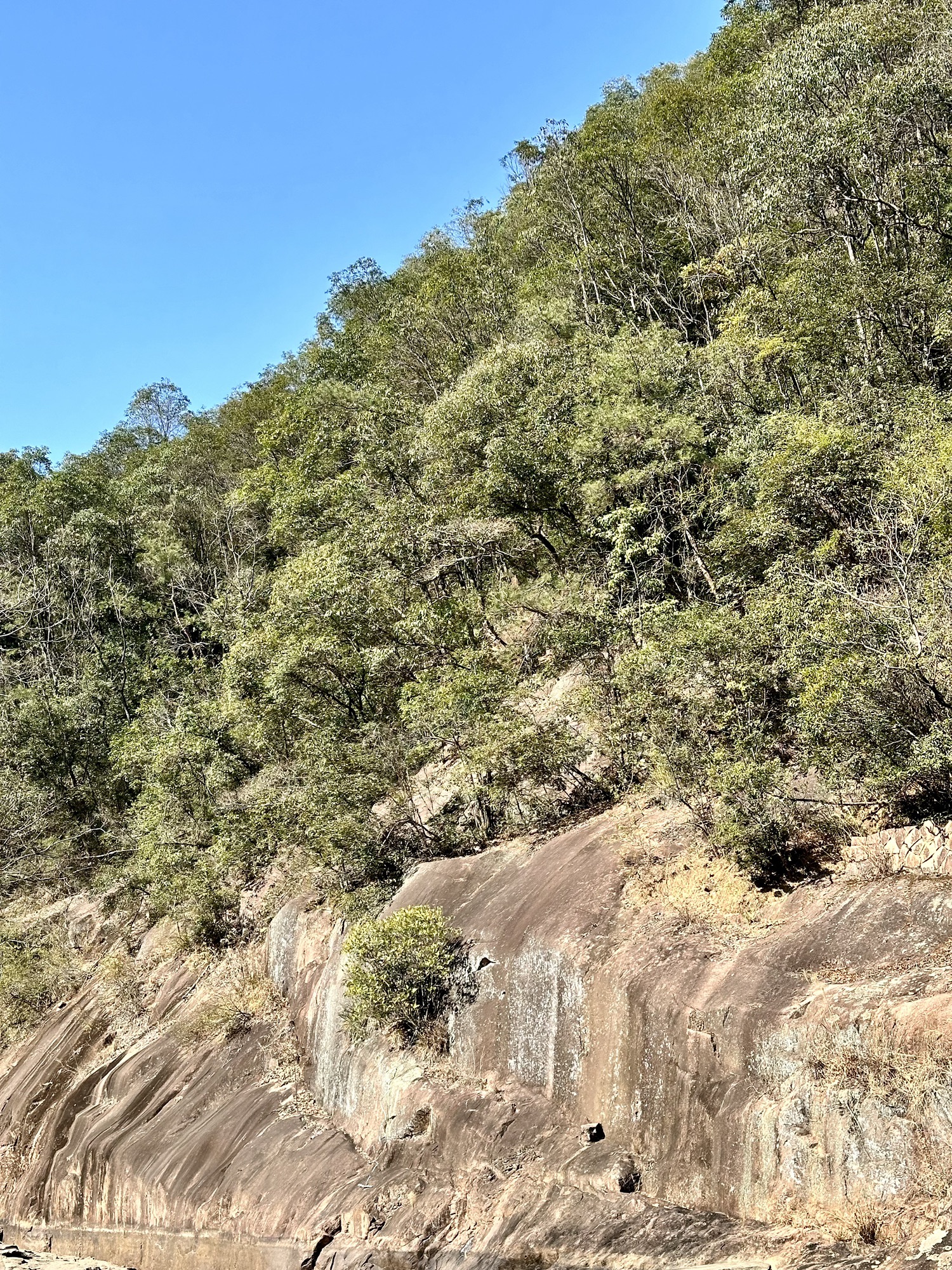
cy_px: 635
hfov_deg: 30.3
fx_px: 1760
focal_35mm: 48
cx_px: 476
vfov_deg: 39.7
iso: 64
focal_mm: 6.86
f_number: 1.78
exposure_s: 1/1095
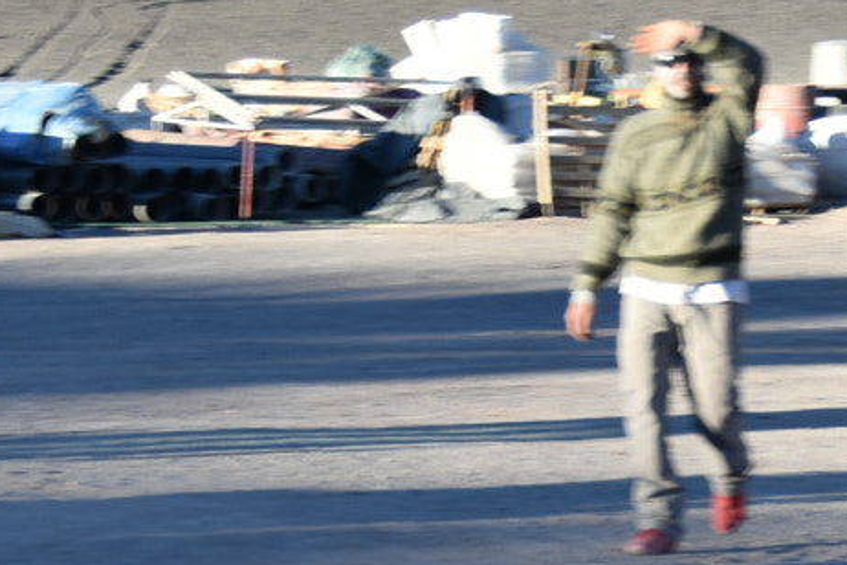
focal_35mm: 306
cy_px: 601
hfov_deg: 6.7
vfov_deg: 4.5
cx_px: 829
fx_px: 7199
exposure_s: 1/250
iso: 100
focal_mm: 46
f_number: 4.5
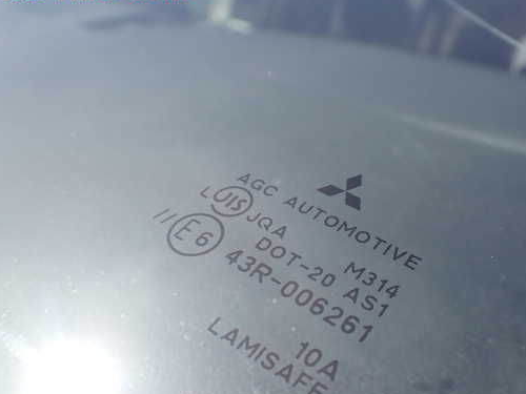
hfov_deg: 51.1
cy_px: 215
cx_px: 310
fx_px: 547
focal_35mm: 36
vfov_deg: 39.6
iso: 100
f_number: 3.2
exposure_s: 1/800
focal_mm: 5.4
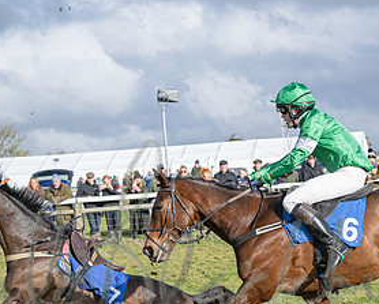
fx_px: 1325
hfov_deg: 16.1
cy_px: 220
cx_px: 339
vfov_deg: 13.1
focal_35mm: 118
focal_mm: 49
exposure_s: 1/1600
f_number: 4
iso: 200
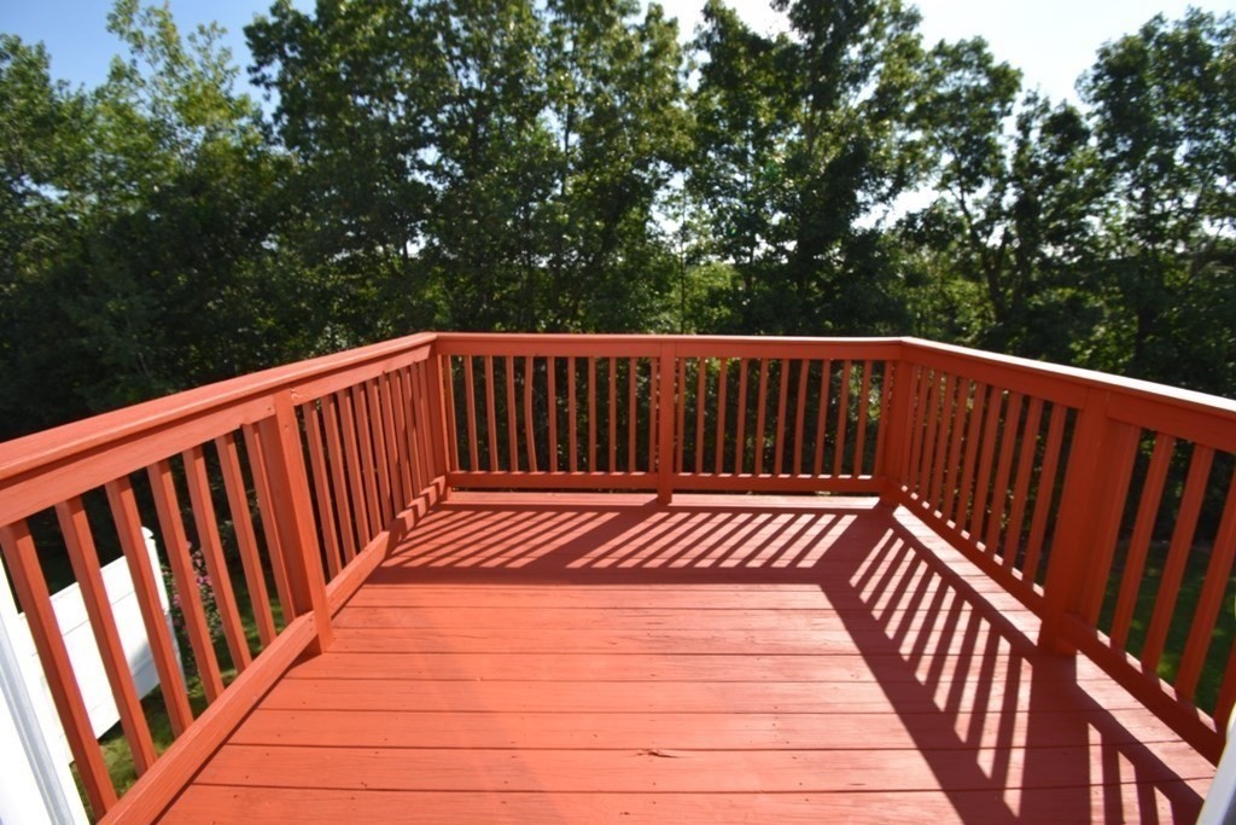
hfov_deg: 100.4
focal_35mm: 15
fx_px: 515
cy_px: 412
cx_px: 618
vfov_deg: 77.3
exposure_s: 1/200
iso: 100
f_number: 8
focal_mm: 10
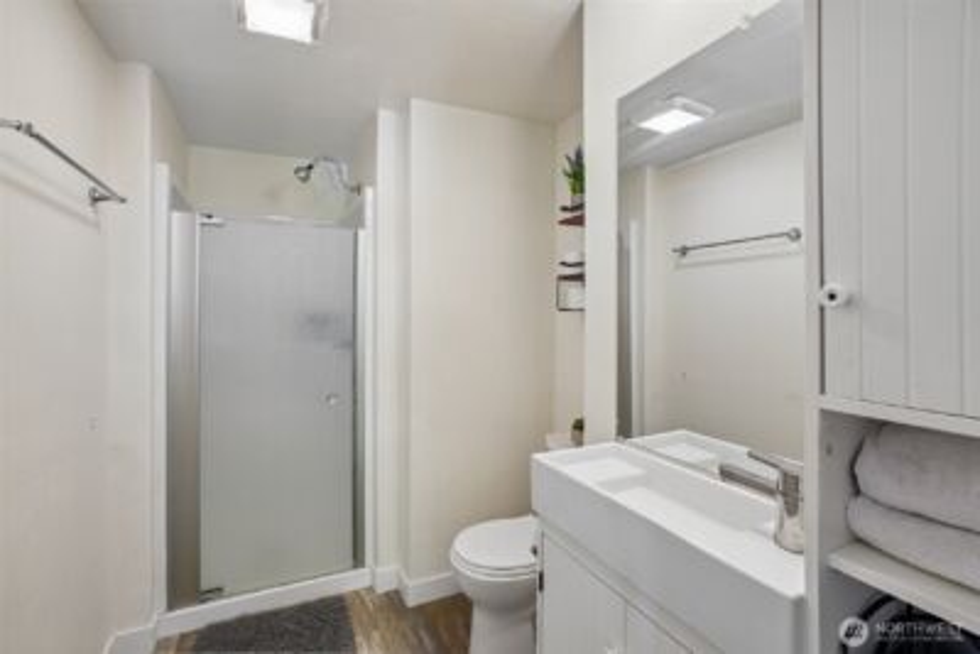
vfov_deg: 73.8
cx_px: 490
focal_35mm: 16
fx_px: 436
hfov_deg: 96.7
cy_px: 327
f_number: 8
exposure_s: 1/8
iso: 400
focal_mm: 16
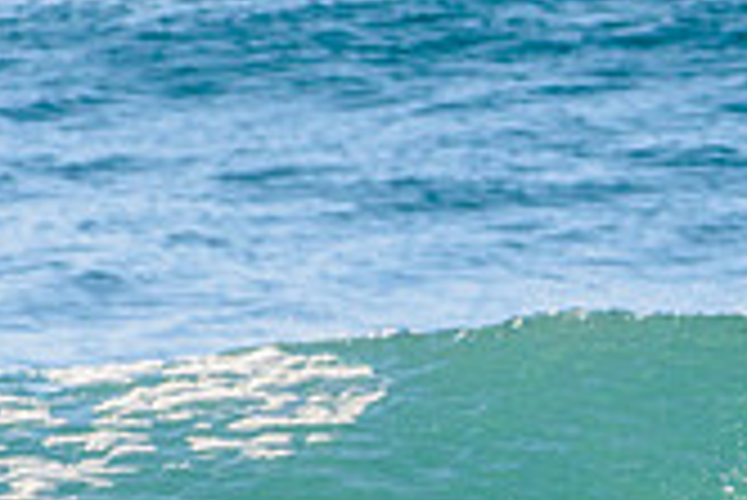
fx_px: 44380
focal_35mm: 2137
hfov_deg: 1.0
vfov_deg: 0.6
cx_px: 784
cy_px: 706
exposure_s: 1/2000
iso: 250
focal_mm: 500
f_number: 5.6
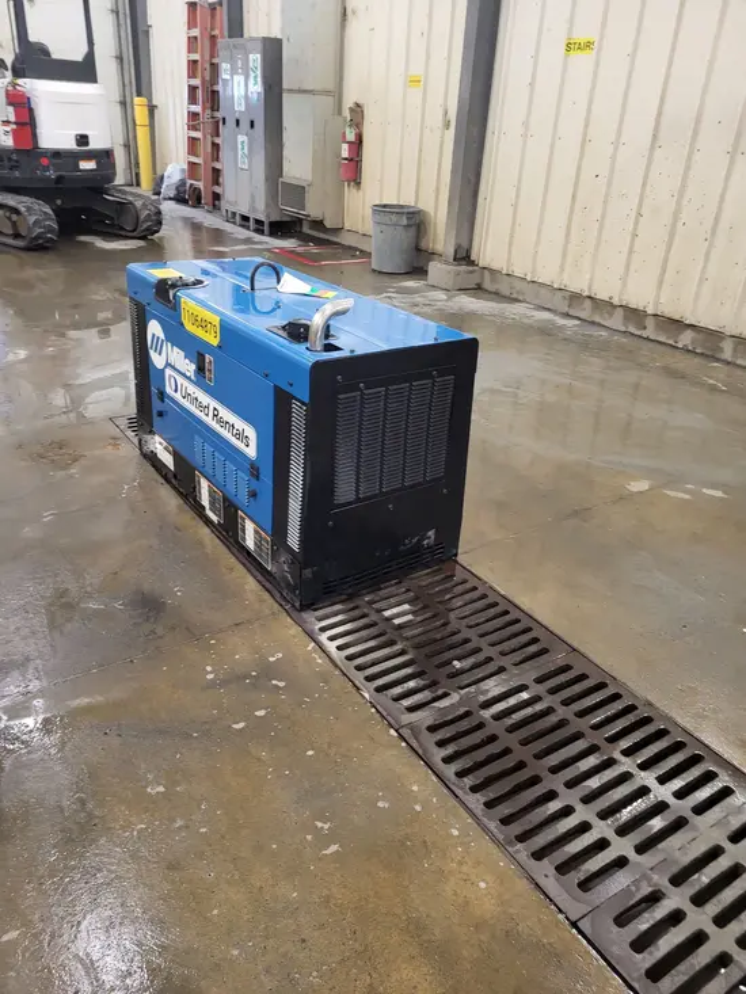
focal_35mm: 26
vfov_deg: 67.3
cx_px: 373
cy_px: 497
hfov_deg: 53.1
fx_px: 747
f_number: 1.8
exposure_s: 1/40
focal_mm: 5.4
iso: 250
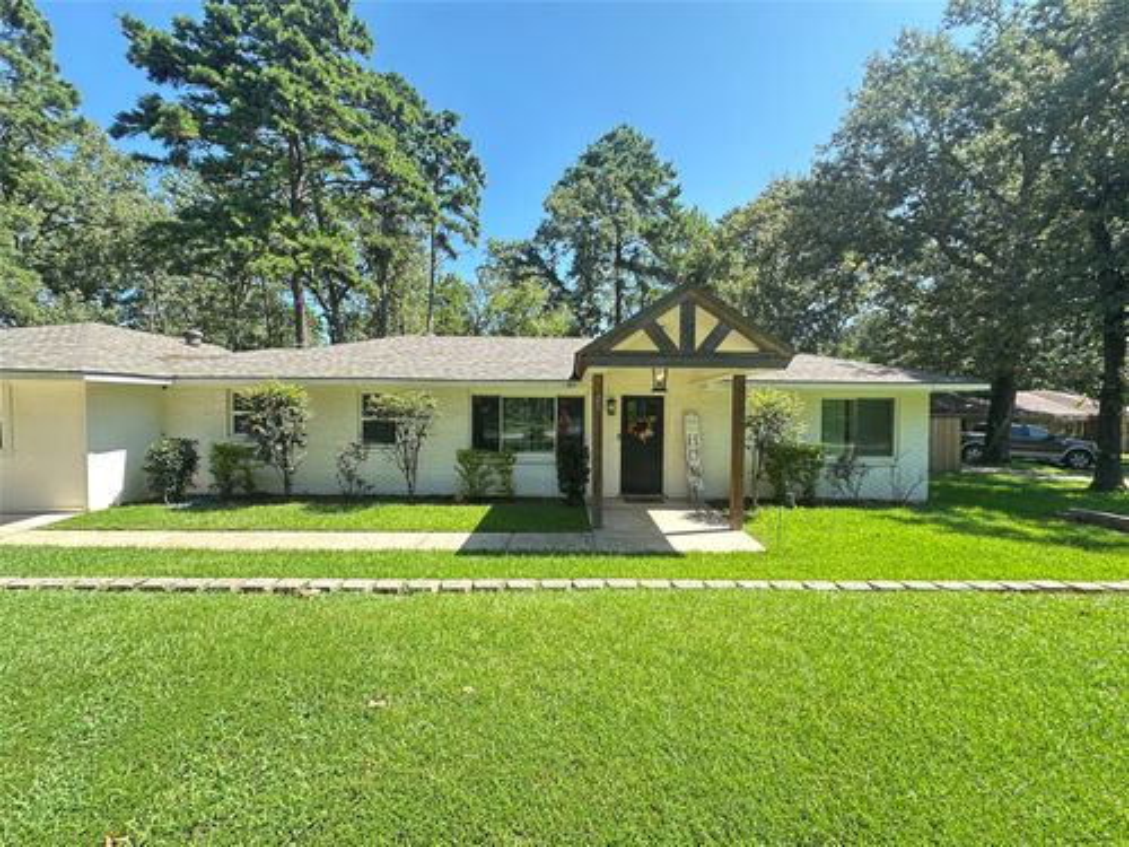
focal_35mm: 14
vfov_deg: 85.7
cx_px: 564
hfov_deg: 102.1
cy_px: 424
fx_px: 457
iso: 40
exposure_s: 1/226
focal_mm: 2.22
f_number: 2.2
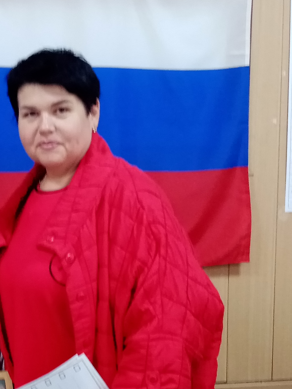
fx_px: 798
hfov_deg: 19.9
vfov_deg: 27.3
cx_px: -16
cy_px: 249
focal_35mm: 71
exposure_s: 1/25
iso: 371
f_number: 1.8
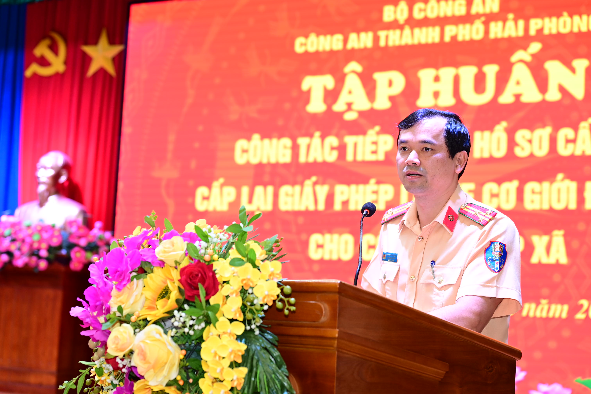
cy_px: 197
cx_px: 296
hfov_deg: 32.9
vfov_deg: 22.3
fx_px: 1001
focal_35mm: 61
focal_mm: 61
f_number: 4
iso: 1250
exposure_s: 1/100
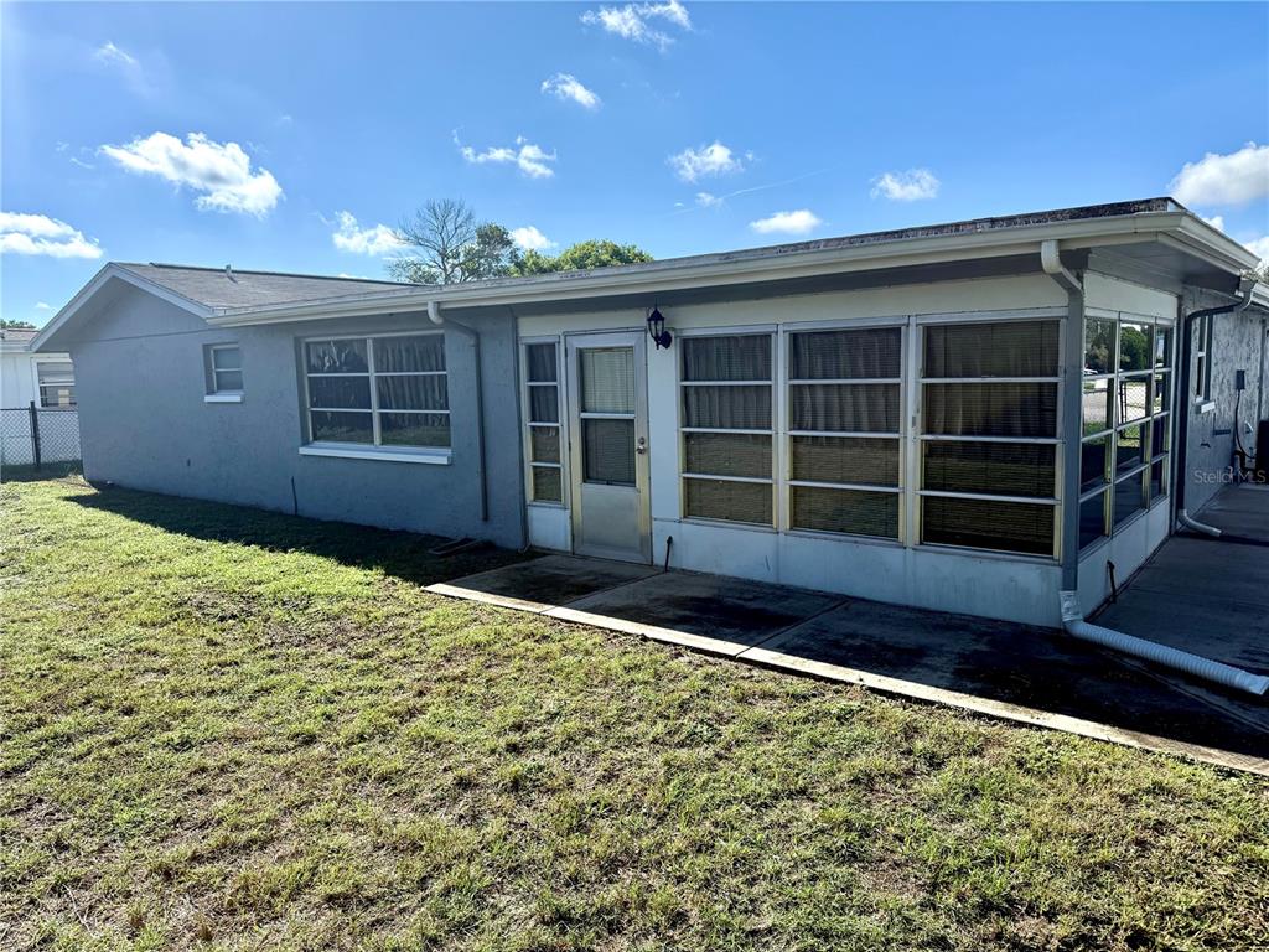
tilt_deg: -6.9
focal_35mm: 24
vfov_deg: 56.8
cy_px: 476
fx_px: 880
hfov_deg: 71.6
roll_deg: +1.0
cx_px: 634
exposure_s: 1/5714
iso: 100
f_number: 1.78
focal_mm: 6.76
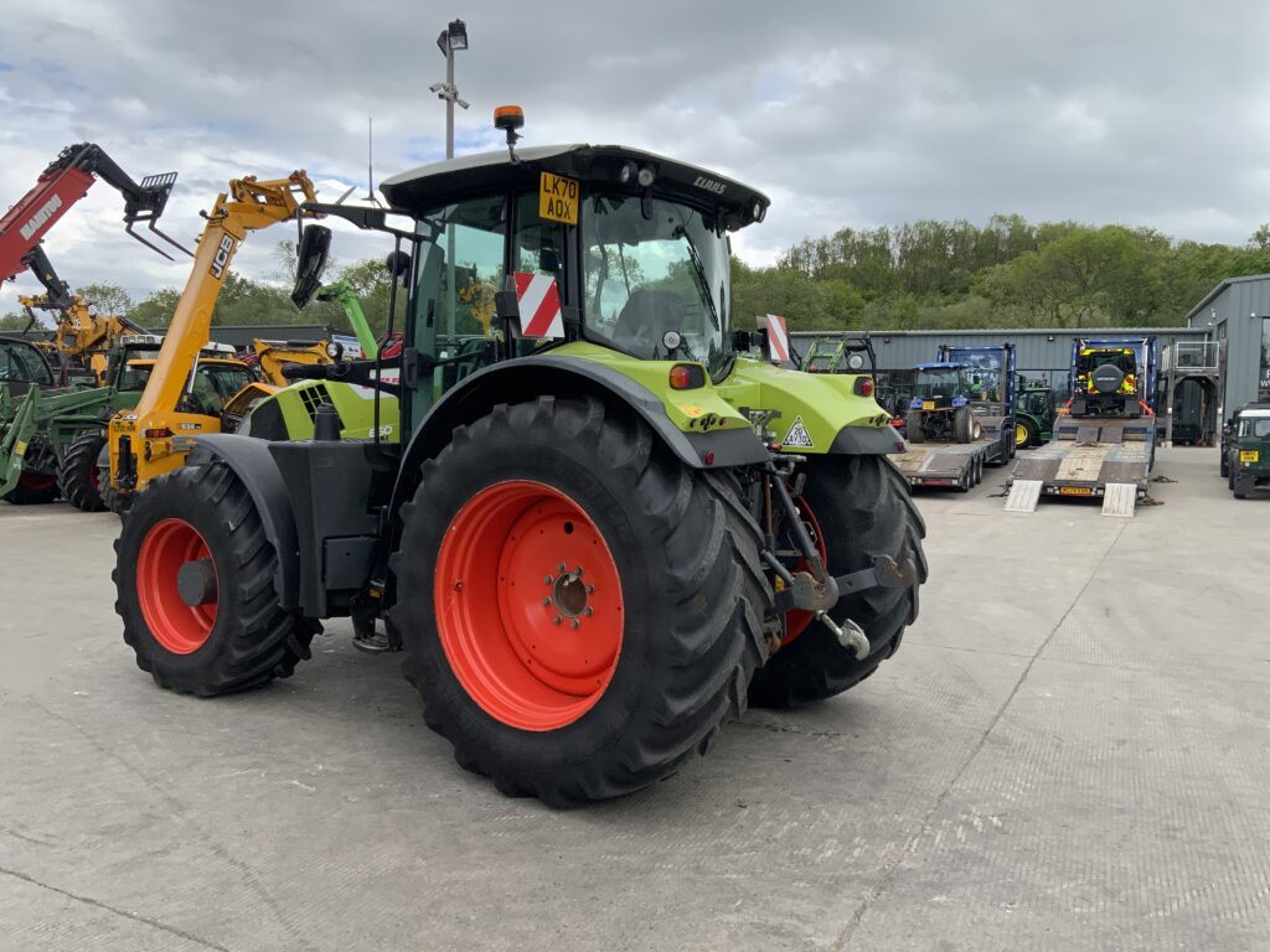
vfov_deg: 48.2
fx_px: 1064
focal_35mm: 29
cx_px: 635
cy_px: 476
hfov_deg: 61.7
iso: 16
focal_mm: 3
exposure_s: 1/962
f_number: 1.8
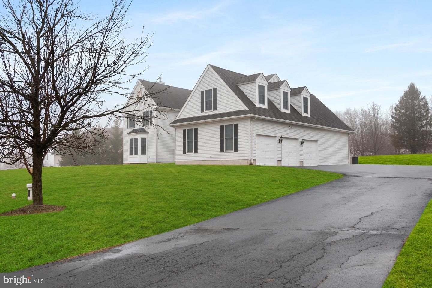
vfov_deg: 43.6
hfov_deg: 61.9
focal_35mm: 30
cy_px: 144
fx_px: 360
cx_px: 216
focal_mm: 20
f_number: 9
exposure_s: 1/8
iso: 640
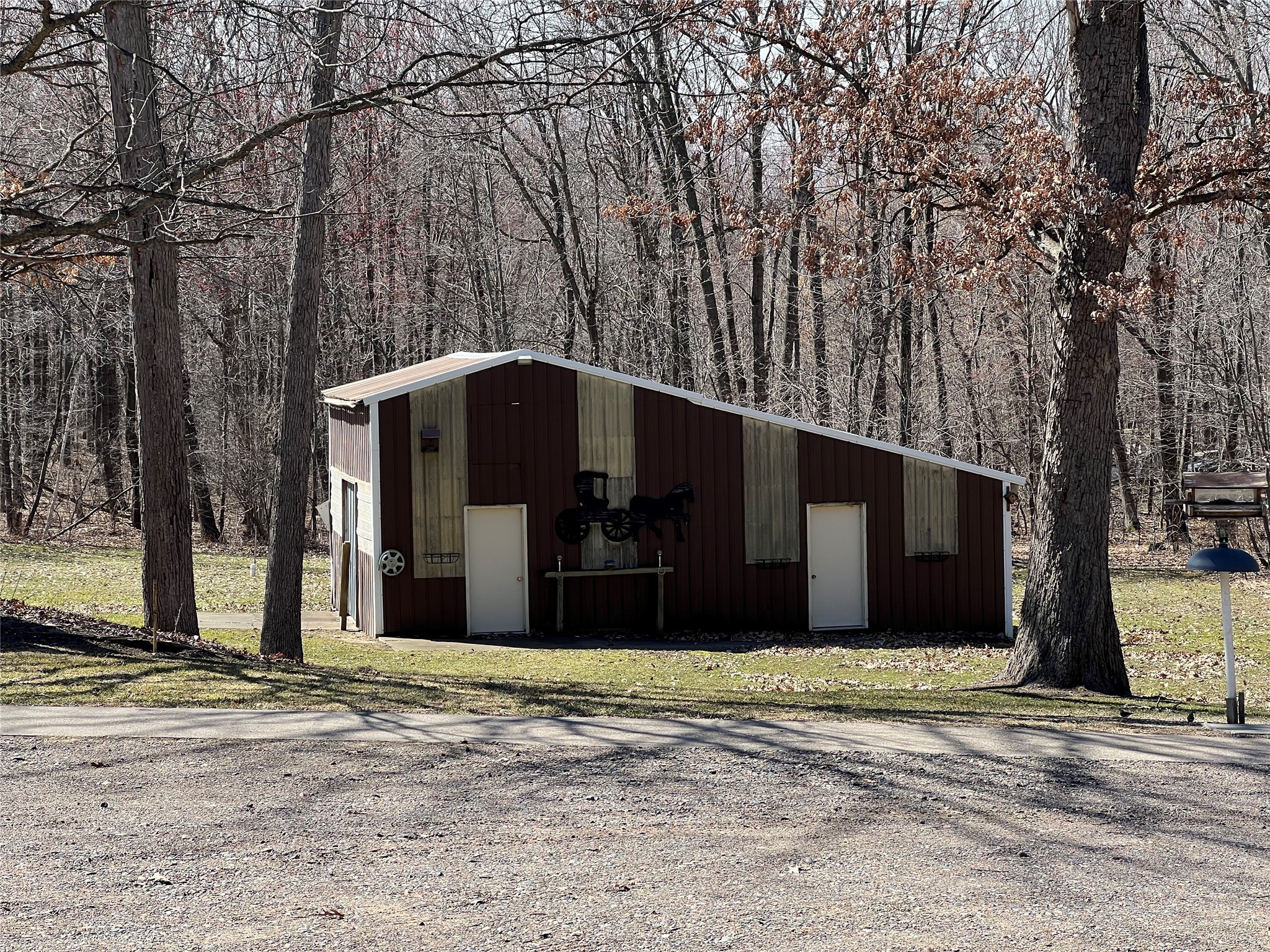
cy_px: 476
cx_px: 635
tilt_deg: -2.0
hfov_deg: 25.3
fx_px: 2825
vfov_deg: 19.1
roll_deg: +0.5
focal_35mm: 77
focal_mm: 9
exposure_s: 1/312
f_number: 2.8
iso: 32
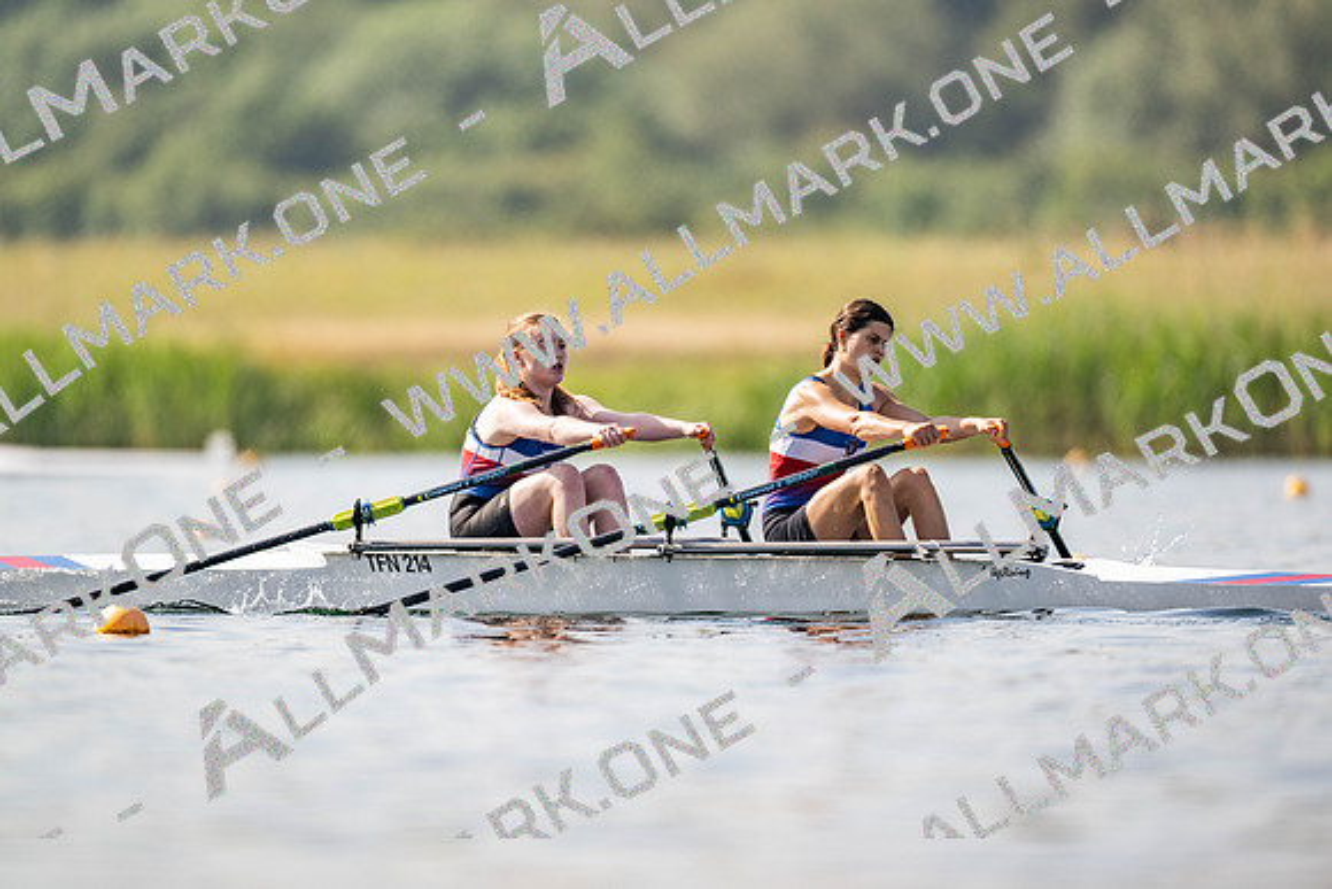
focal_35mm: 600
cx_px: 666
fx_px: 22204
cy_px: 444
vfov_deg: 2.3
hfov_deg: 3.4
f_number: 4
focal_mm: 600
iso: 160
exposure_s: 1/2500
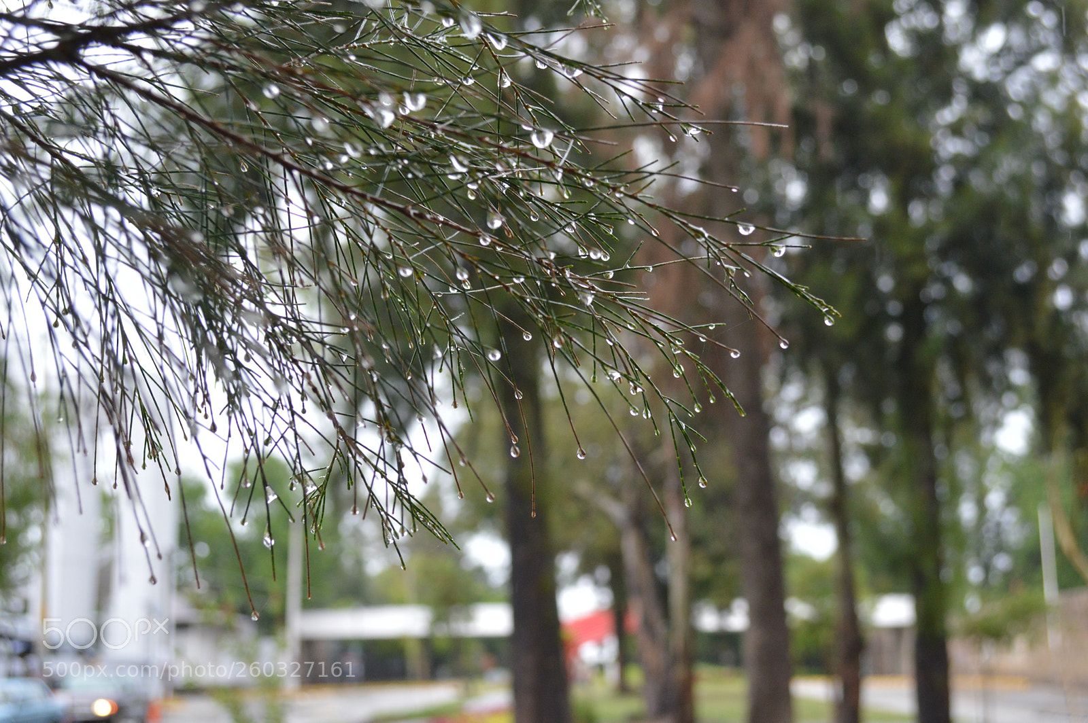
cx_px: 544
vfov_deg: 29.8
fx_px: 1359
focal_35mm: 45
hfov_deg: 43.6
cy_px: 362
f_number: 5.6
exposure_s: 1/250
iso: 800
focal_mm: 30
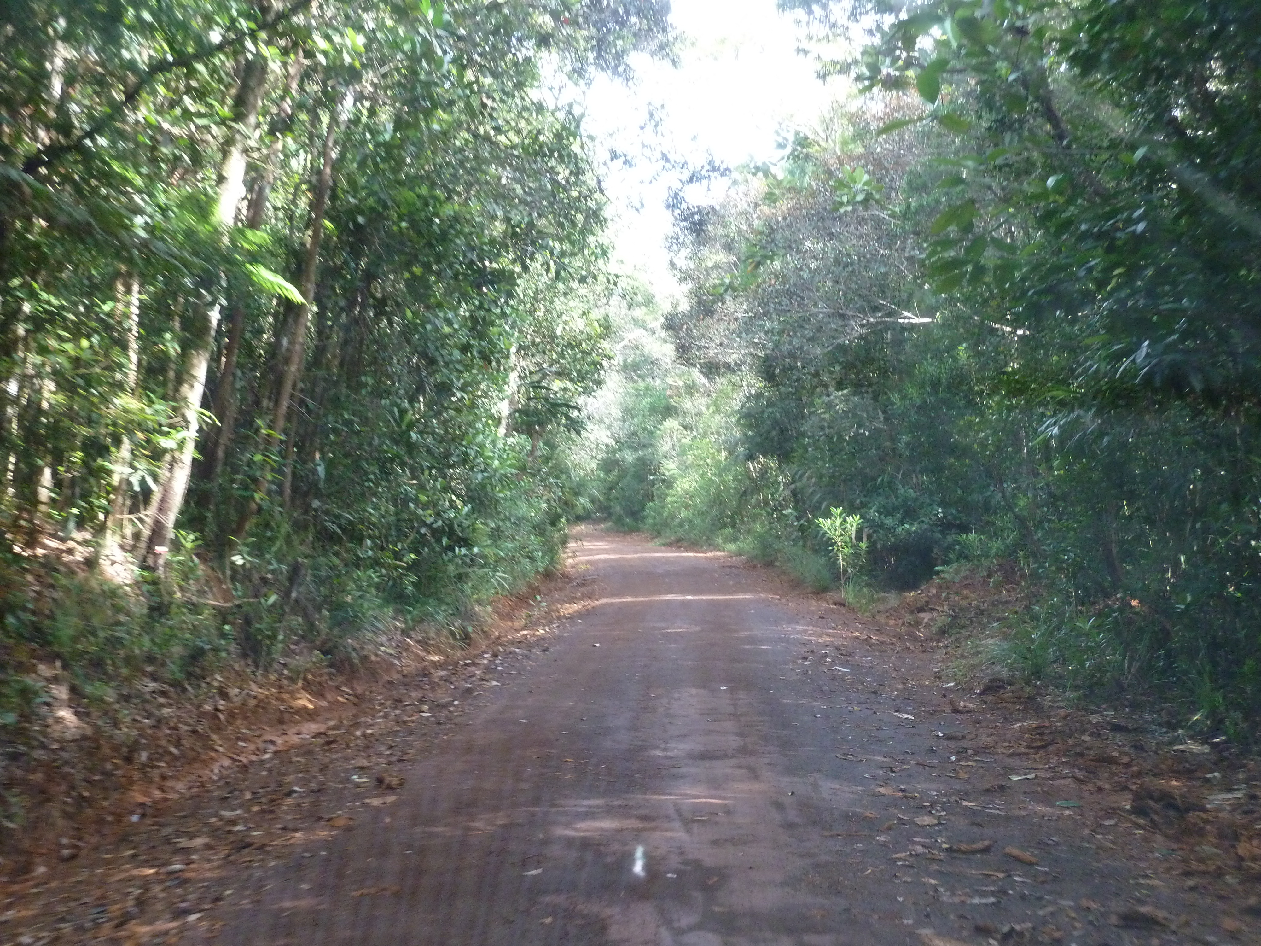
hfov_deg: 39.7
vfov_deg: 30.3
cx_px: 630
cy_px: 473
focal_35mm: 48
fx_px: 1749
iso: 400
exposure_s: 1/60
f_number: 3.8
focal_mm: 7.9
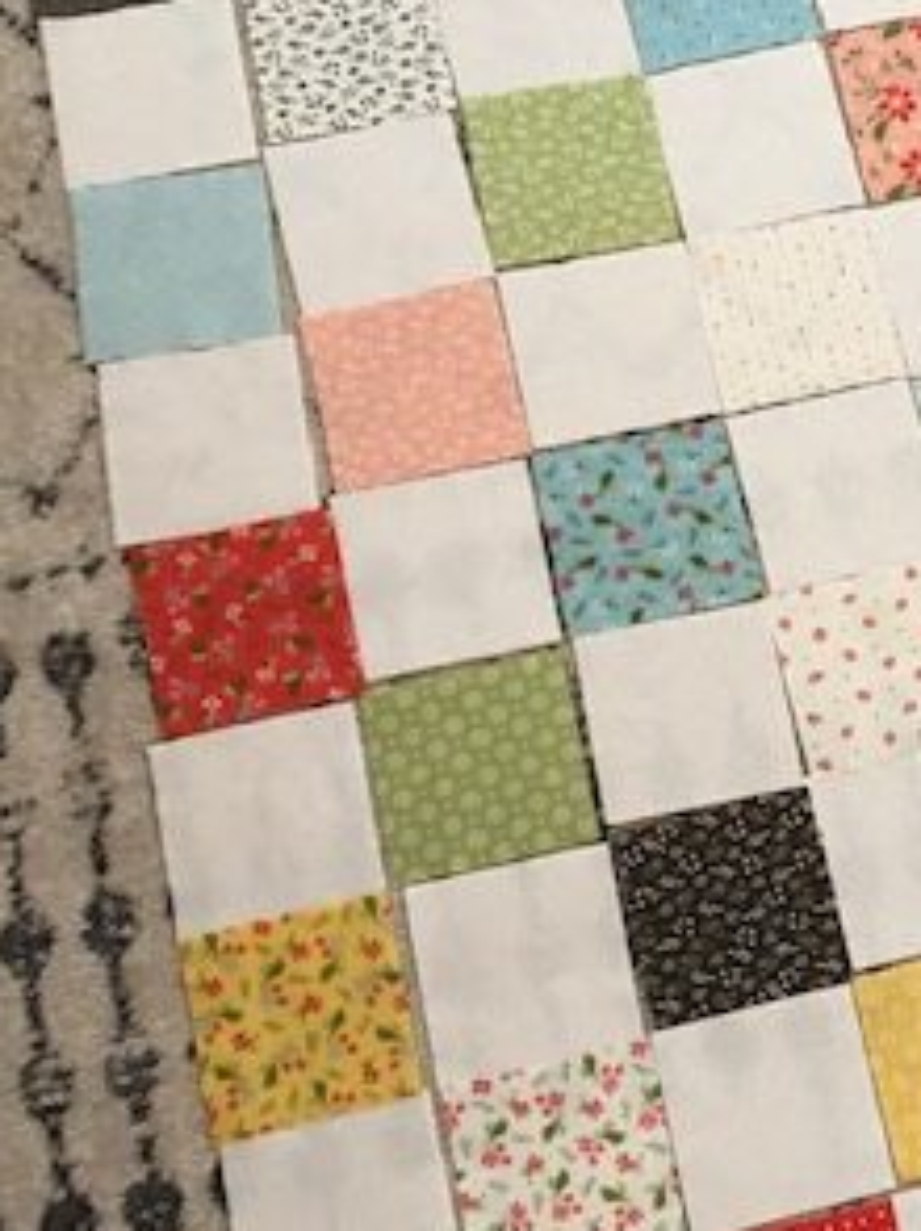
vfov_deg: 31.7
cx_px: 996
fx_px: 2167
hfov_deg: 22.7
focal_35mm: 61
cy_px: 628
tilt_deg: -74.9
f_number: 1.8
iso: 50
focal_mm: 3.99
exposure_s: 1/15
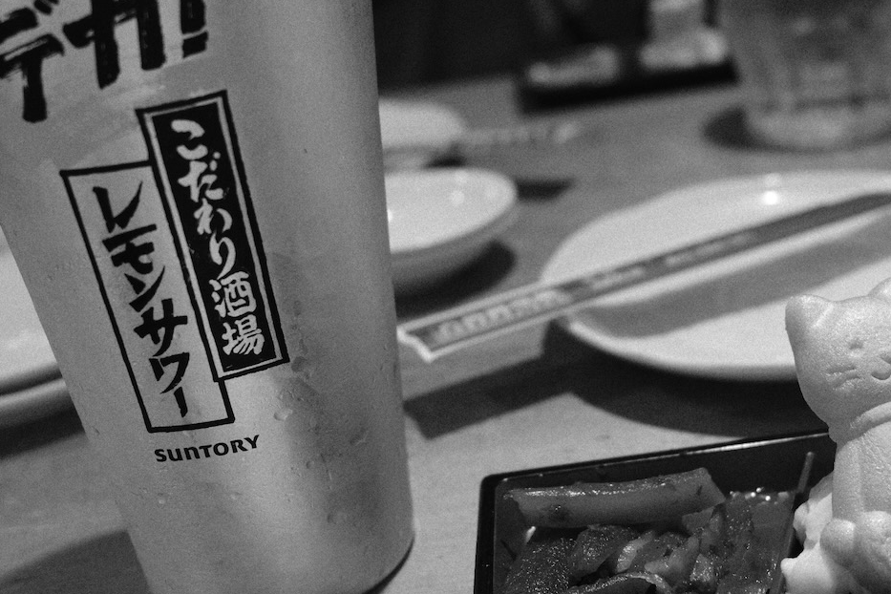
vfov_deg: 28.0
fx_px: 1188
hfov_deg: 40.7
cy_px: 238
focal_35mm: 48
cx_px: 574
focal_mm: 18.3
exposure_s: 1/30
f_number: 2.8
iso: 1000
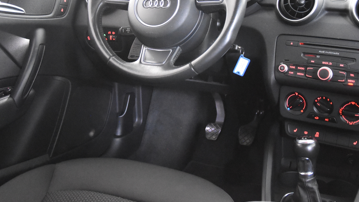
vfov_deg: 24.2
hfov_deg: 42.1
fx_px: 466
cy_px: 54
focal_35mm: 49
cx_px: 178
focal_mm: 24
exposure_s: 1/40
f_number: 3
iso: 10000
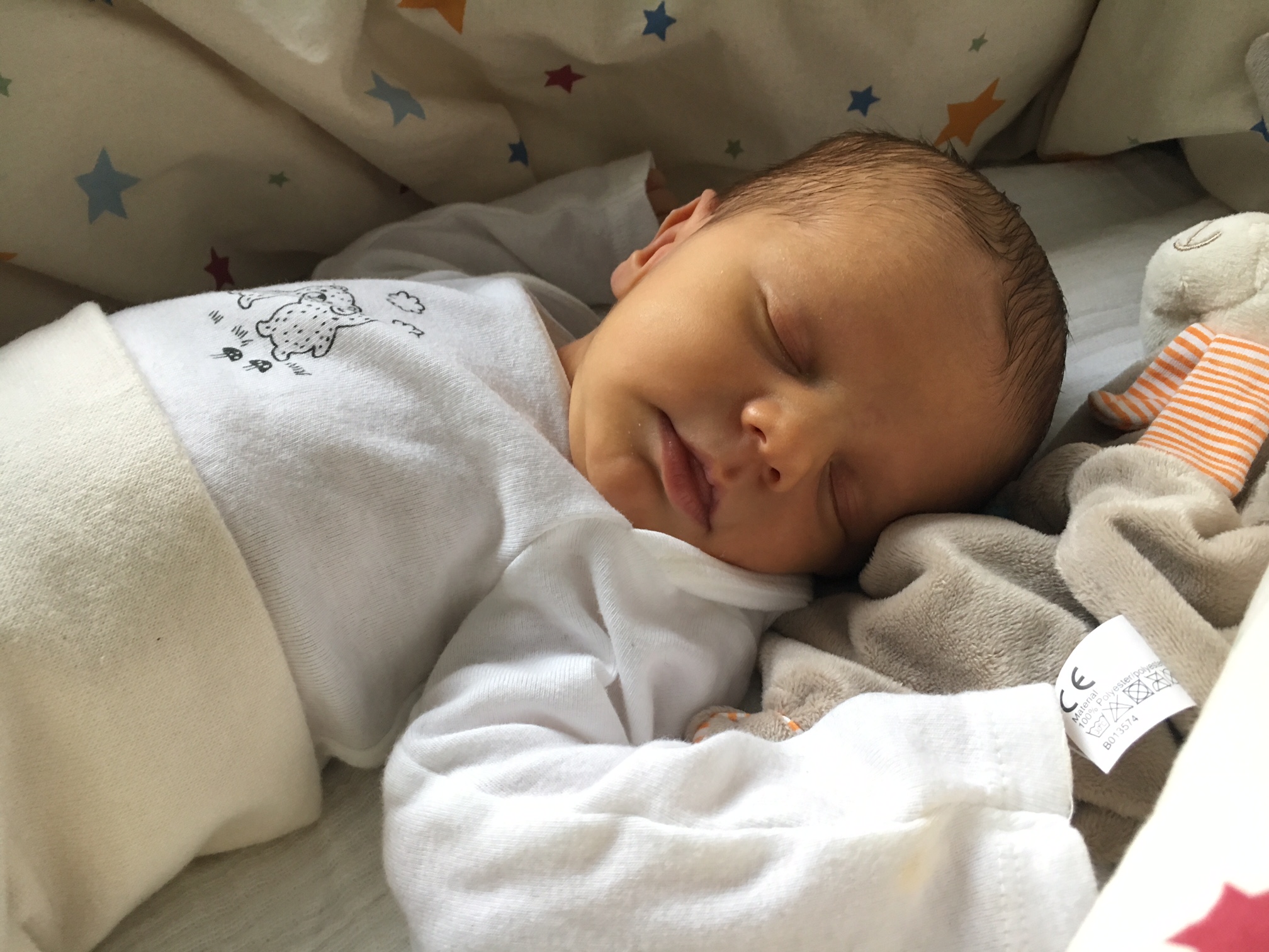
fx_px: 1063
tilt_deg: -37.6
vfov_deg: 48.2
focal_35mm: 29
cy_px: 476
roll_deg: +1.3
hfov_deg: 61.7
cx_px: 634
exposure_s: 1/33
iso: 160
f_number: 2.2
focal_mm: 4.15
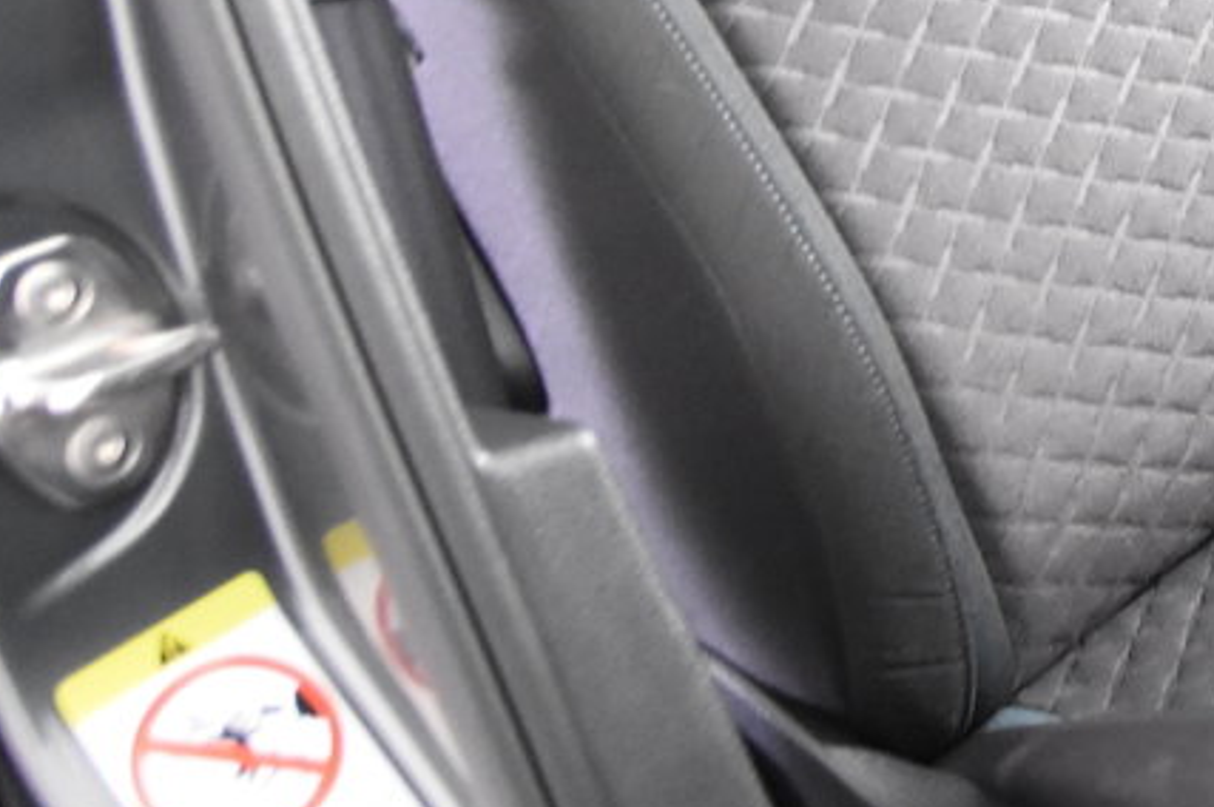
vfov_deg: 14.4
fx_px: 3033
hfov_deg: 19.9
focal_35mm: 90
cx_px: 1777
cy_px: -305
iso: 4500
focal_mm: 20
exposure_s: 1/30
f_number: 2.8
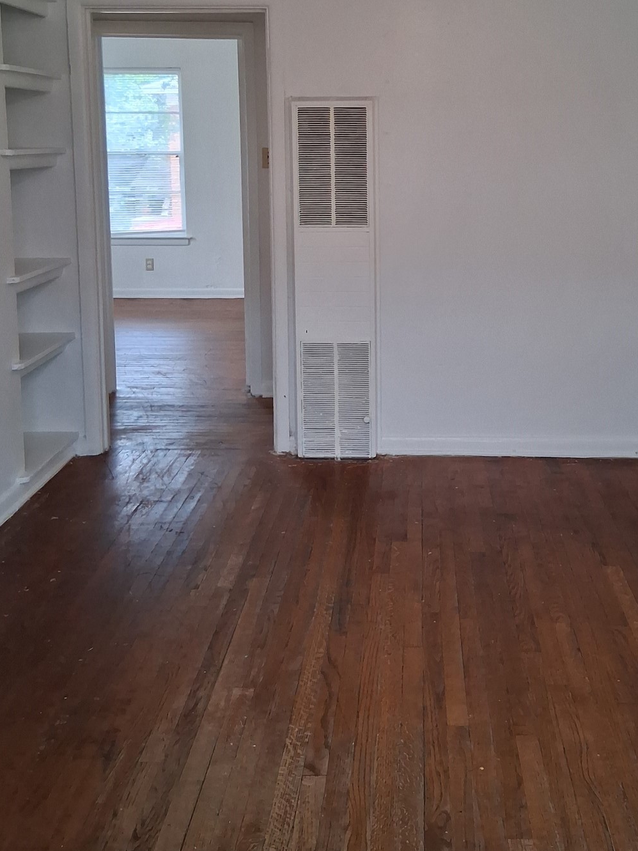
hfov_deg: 35.8
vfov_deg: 45.8
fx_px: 983
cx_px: 385
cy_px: 255
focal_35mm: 40
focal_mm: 3.98
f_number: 1.8
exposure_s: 1/120
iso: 500
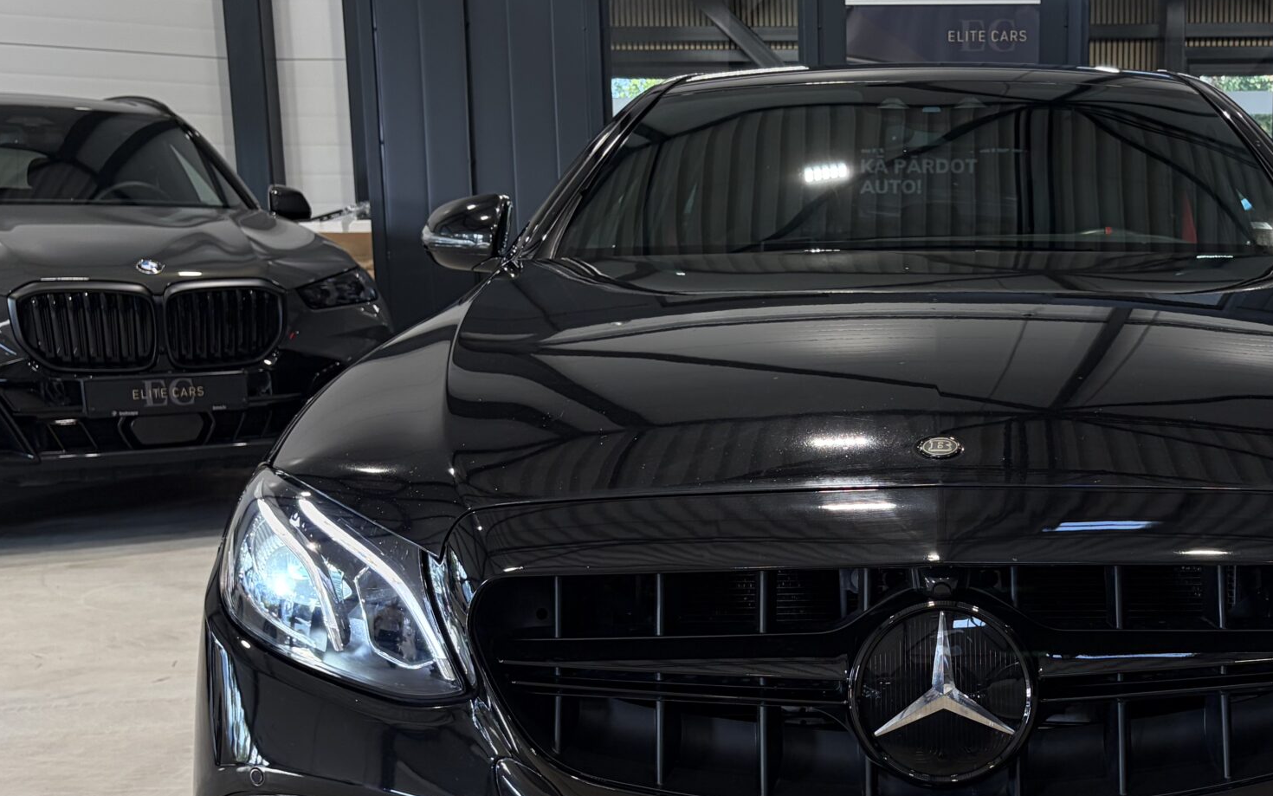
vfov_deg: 26.7
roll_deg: +0.4
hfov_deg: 40.8
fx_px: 1665
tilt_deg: -9.3
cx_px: 937
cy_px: 546
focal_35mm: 48
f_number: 1.6
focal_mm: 5.96
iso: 125
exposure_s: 1/100
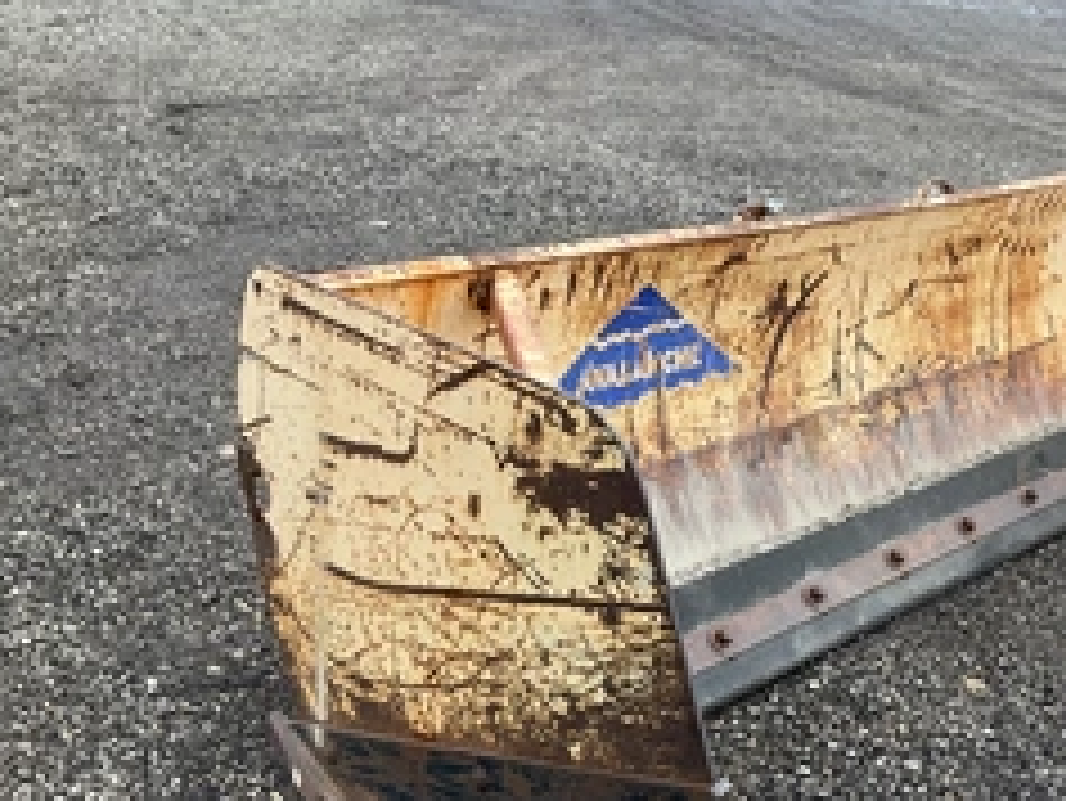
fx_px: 1510
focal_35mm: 49
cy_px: 585
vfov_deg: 29.3
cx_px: 837
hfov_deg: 37.6
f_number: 1.8
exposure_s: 1/327
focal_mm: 3
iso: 25
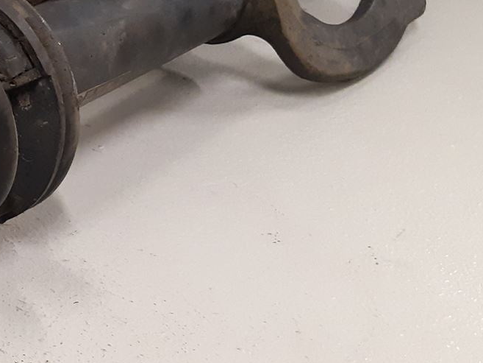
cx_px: -211
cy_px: 135
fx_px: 1130
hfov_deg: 21.0
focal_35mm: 81
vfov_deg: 18.2
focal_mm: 3.93
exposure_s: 1/50
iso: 200
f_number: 1.7
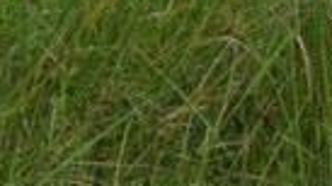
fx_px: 3529
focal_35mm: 401
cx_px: -579
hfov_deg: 5.2
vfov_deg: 2.9
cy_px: -592
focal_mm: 34
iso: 200
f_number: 4.5
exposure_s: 1/320
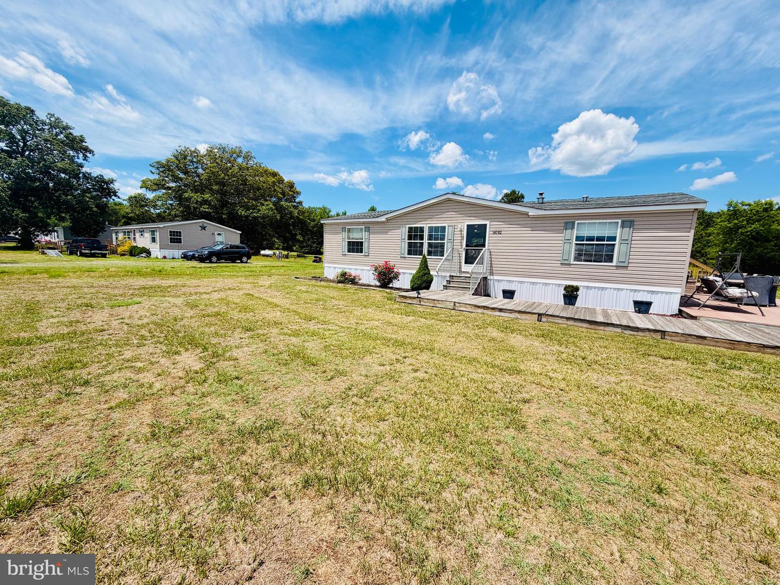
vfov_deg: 85.7
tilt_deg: -6.9
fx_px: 315
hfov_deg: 102.1
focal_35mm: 14
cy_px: 292
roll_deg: -1.6
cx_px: 390
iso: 20
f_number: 2.2
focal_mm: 2.22
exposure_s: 1/942
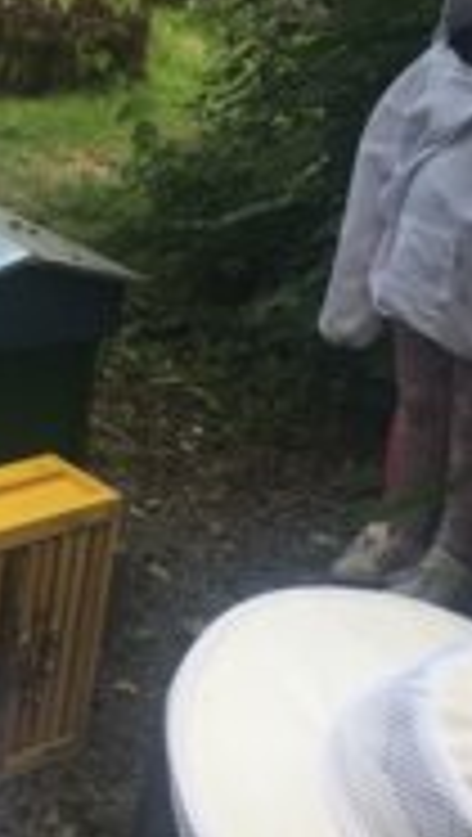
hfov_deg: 15.6
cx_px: -337
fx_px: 1509
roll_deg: -2.2
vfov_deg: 30.8
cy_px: 297
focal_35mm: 68
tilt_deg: -18.0
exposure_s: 1/635
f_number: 2.2
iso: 25
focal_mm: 4.15
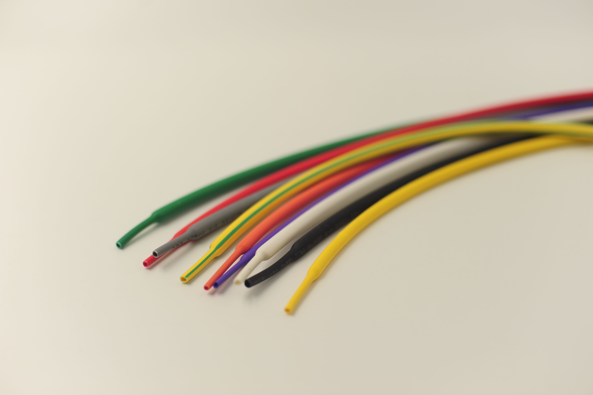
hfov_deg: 39.6
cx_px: 296
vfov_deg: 27.0
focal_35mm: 50
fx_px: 823
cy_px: 198
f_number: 2.8
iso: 250
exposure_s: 1/640
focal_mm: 50
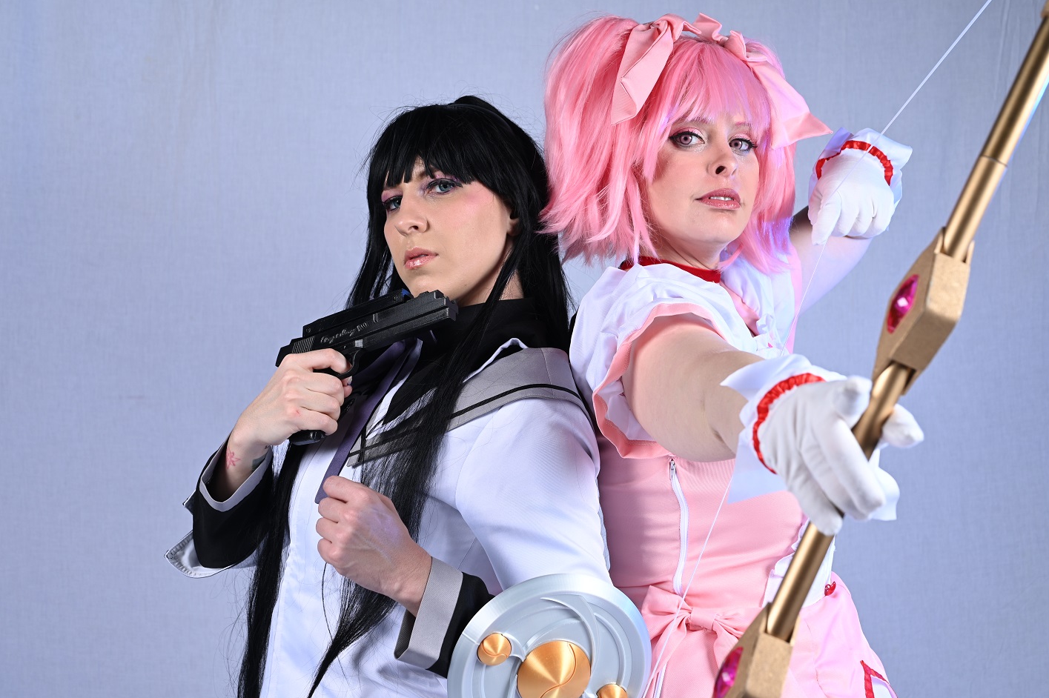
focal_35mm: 53
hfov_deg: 37.5
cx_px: 544
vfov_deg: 25.5
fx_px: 1544
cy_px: 343
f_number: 7.1
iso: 125
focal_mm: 50
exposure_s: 1/125
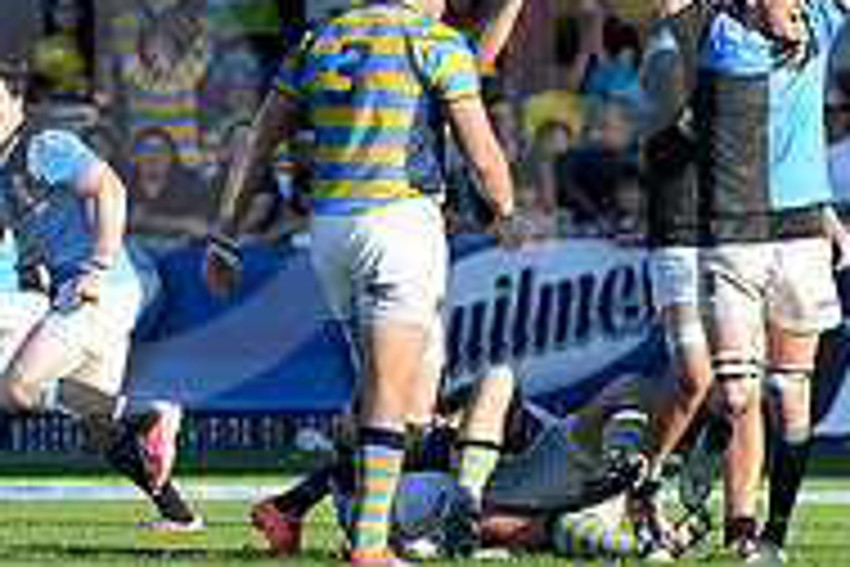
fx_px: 14472
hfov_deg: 3.4
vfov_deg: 2.2
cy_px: 97
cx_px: 863
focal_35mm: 613
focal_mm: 200
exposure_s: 1/1250
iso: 320
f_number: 2.8
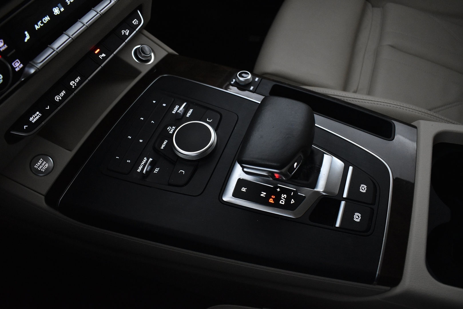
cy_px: 154
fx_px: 347
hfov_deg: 67.4
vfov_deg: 47.9
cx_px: 232
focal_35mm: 27
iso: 3200
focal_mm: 18
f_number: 4
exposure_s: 1/60
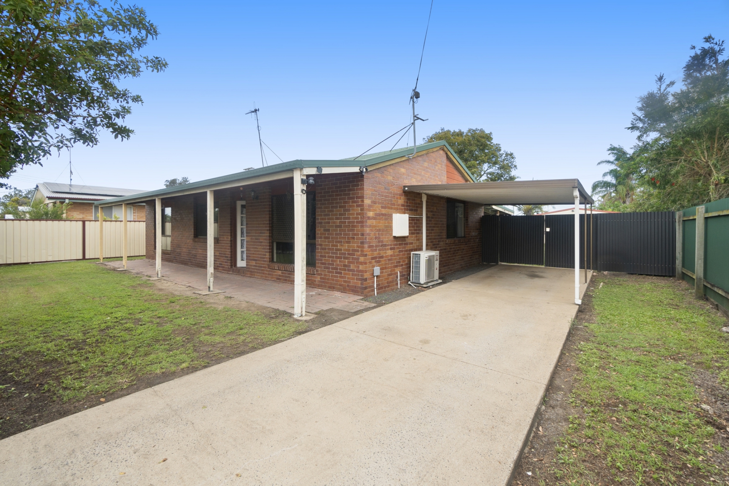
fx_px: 304
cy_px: 243
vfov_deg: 77.3
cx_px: 364
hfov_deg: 100.4
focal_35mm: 15
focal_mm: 10
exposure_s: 1/160
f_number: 10
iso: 100
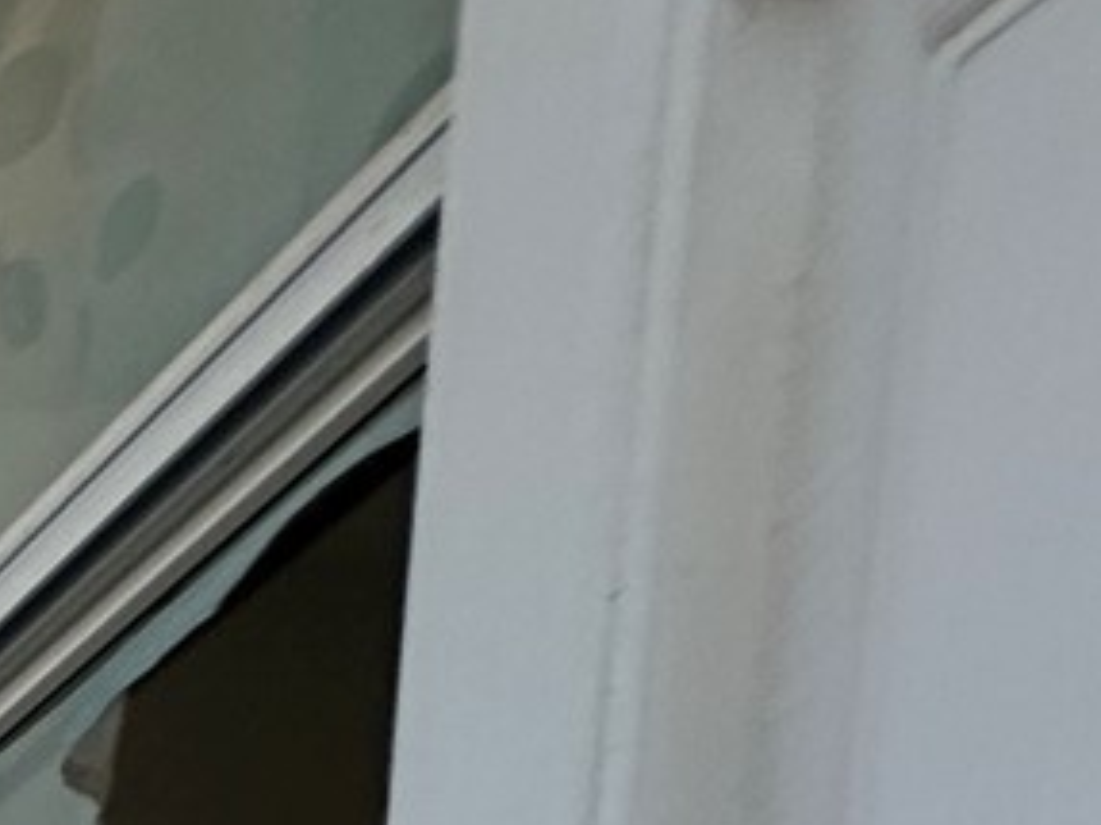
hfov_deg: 13.4
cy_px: 2268
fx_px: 2480
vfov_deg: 12.3
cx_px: -1826
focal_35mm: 78
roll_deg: -1.1
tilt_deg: -5.5
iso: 40
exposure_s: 1/196
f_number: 2.2
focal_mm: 2.22
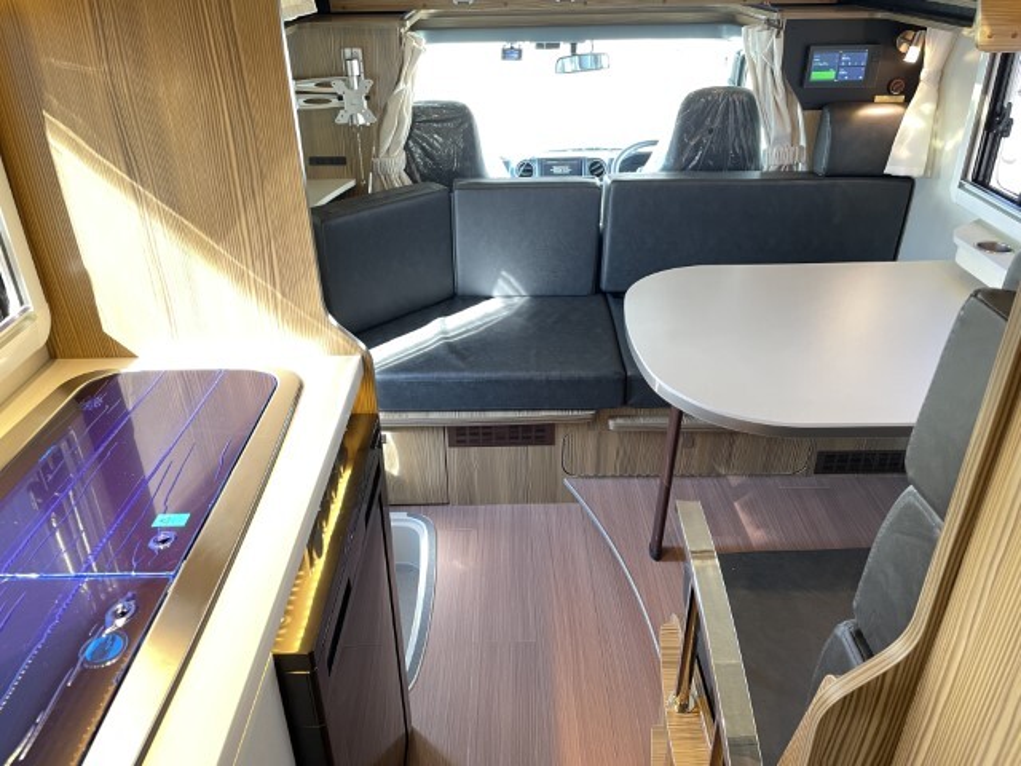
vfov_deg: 53.1
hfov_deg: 67.3
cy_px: 383
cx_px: 510
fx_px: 767
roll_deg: +0.7
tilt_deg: -29.1
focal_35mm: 26
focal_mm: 4.2
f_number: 1.6
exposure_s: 1/60
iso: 250
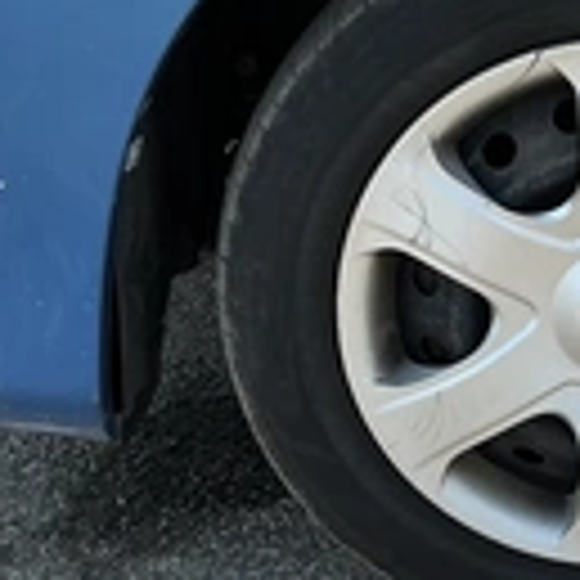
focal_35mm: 77
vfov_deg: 22.4
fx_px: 1460
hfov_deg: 21.1
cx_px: 674
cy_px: 234
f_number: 1.8
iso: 25
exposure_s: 1/869
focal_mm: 3
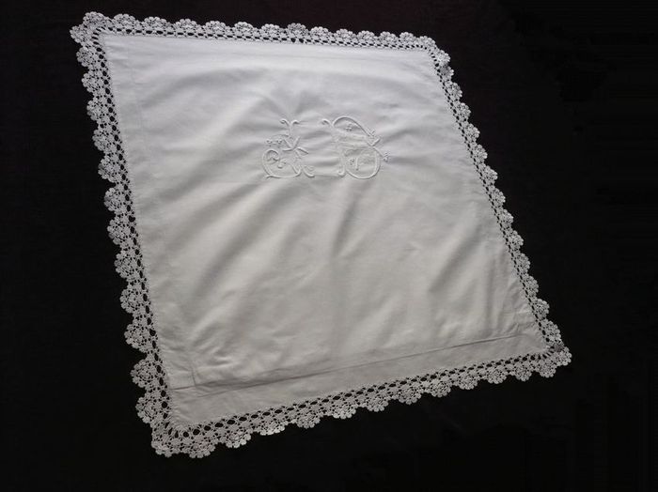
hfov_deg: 52.7
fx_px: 665
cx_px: 329
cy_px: 246
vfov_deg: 40.7
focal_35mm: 35
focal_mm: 5.8
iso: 400
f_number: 2.8
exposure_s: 1/400
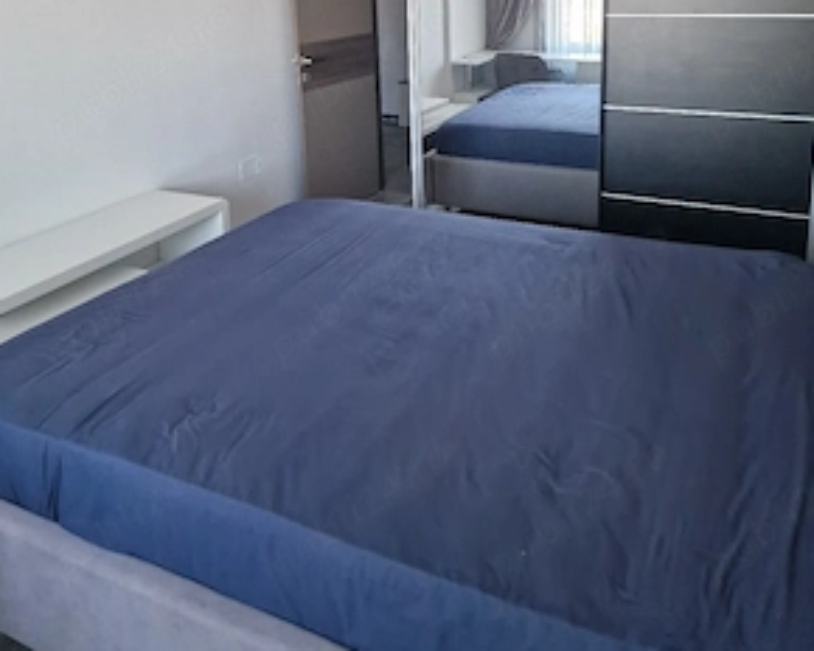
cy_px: 107
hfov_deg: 57.2
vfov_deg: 44.2
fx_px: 747
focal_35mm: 31
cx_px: 415
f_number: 1.8
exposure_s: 1/100
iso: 500
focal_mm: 6.4
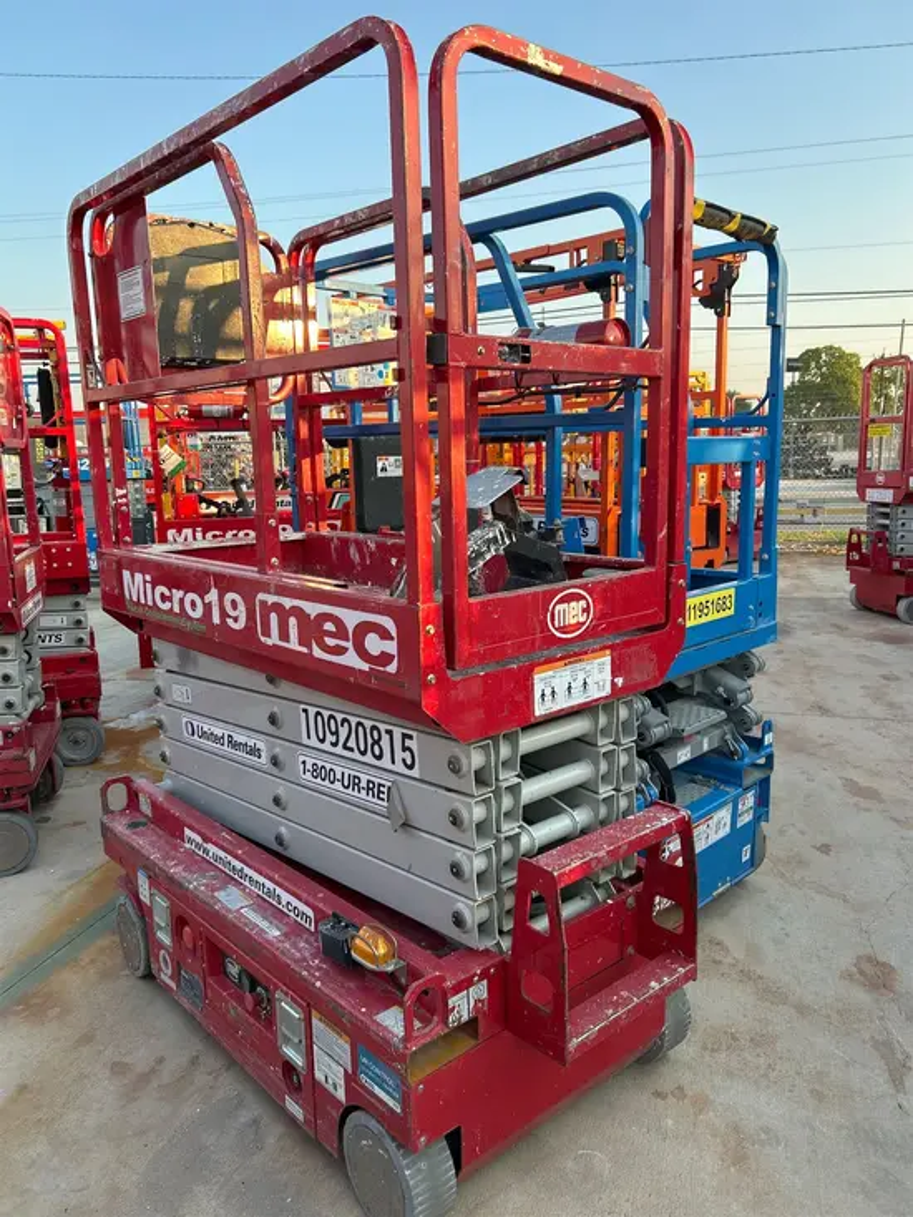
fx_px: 914
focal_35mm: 26
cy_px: 608
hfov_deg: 53.1
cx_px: 456
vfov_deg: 67.3
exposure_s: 1/434
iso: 50
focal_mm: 5.7
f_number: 1.5
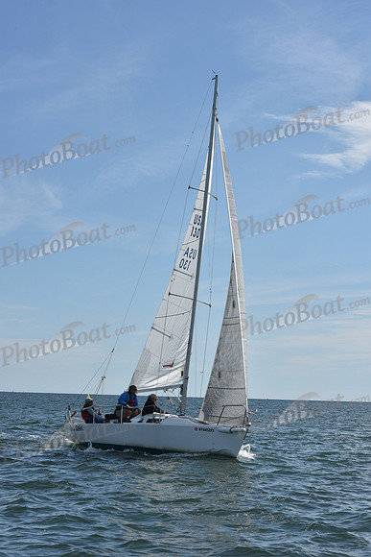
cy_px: 278
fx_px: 1081
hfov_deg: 19.5
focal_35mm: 70
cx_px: 186
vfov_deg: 28.8
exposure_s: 1/1000
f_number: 11
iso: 320
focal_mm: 70
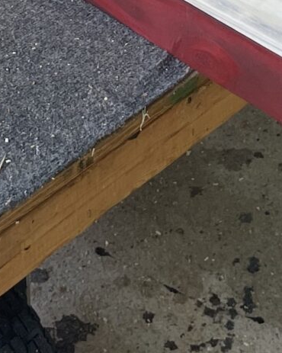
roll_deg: +4.2
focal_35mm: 135
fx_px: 1409
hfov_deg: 11.3
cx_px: -22
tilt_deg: -20.9
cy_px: -428
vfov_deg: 12.1
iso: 32
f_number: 1.6
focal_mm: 5.1
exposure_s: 1/228
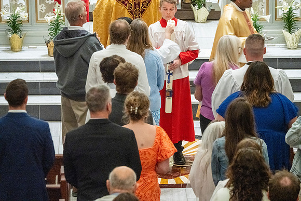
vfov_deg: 6.9
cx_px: 150
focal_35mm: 200
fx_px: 1673
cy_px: 100
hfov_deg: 10.3
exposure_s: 1/60
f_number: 8
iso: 5000
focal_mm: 200
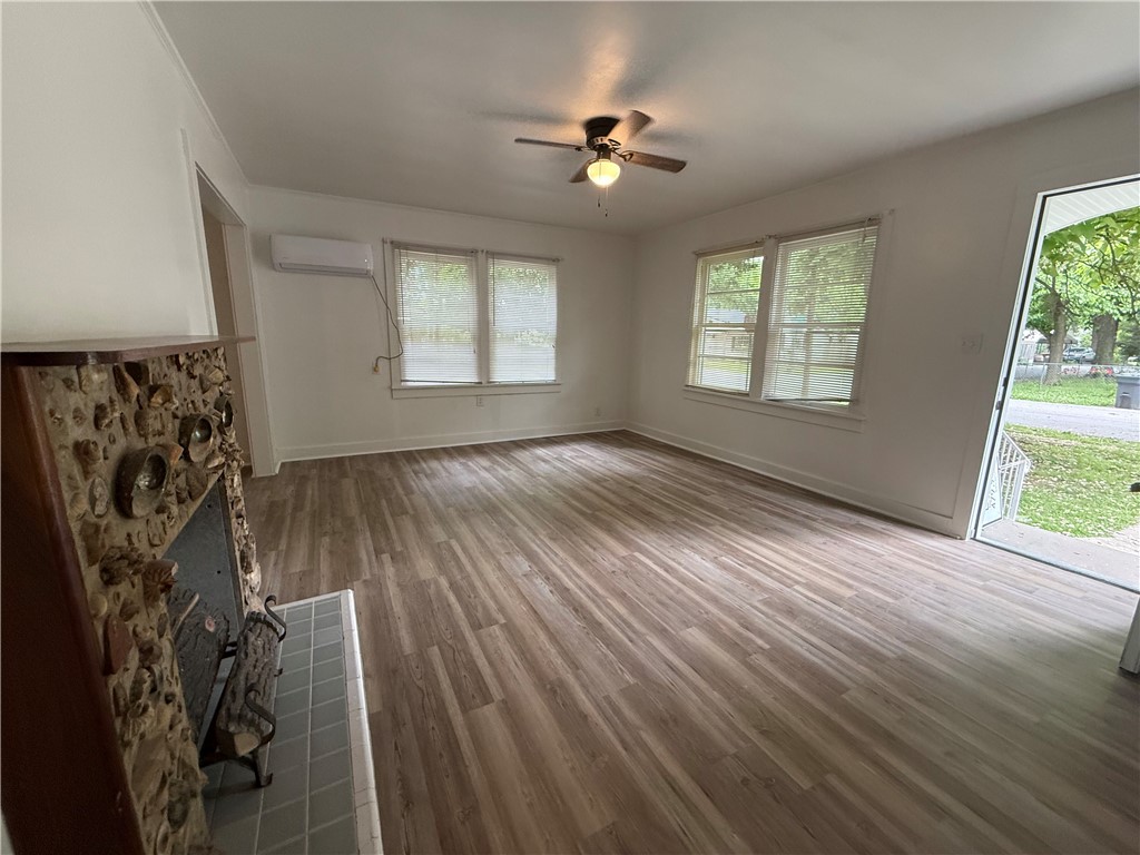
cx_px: 570
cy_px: 428
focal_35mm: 14
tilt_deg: -11.3
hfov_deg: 102.1
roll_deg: -2.2
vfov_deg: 85.7
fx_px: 461
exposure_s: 1/120
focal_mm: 2.22
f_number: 2.2
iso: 320
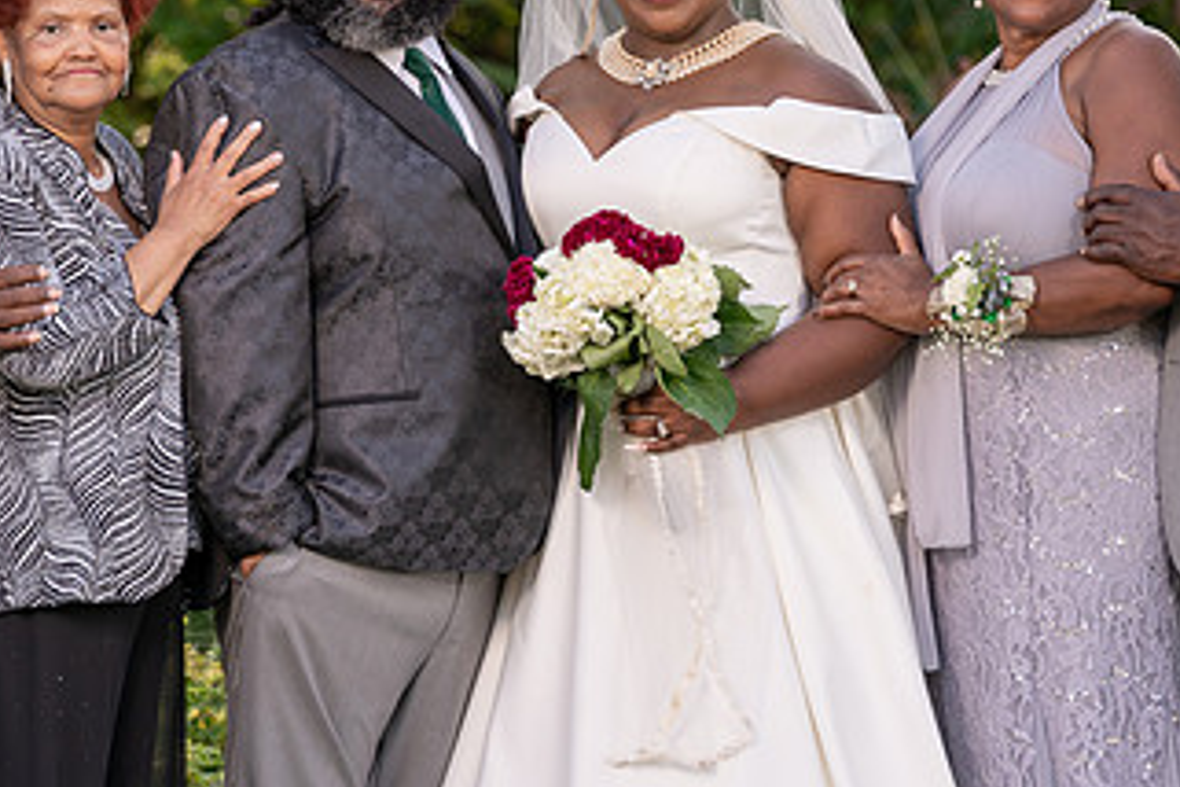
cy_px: 104
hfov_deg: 6.4
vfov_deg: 4.3
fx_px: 10488
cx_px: 576
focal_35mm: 320
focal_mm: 170
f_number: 4
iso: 100
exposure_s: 1/250
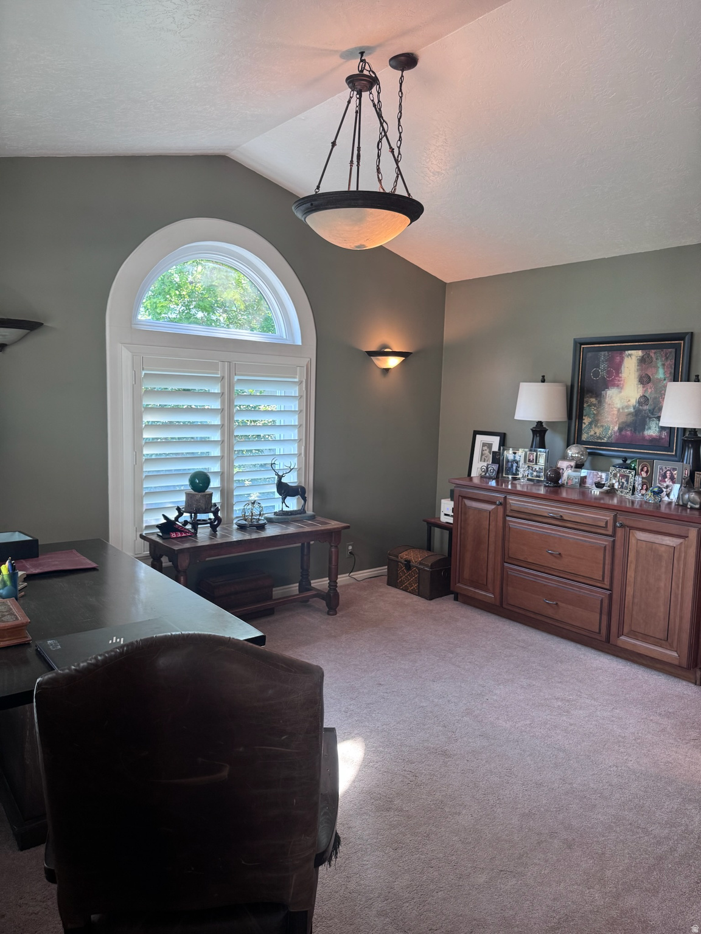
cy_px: 467
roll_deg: -0.6
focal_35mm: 24
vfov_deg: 71.6
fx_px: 648
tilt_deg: -6.5
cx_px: 350
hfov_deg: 56.8
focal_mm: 6.76
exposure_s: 1/120
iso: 200
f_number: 1.78
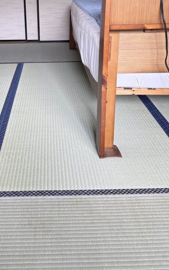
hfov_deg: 30.9
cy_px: 80
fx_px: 302
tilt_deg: -20.0
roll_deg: -0.3
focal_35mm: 41
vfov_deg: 47.1
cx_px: 52
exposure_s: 1/121
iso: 160
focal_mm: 6.76
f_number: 1.78
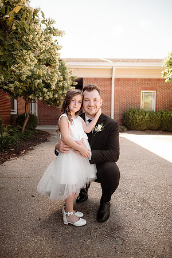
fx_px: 172
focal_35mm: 24
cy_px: 129
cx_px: 86
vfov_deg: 73.7
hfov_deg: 53.1
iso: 160
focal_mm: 24
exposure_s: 1/500
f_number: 2.2
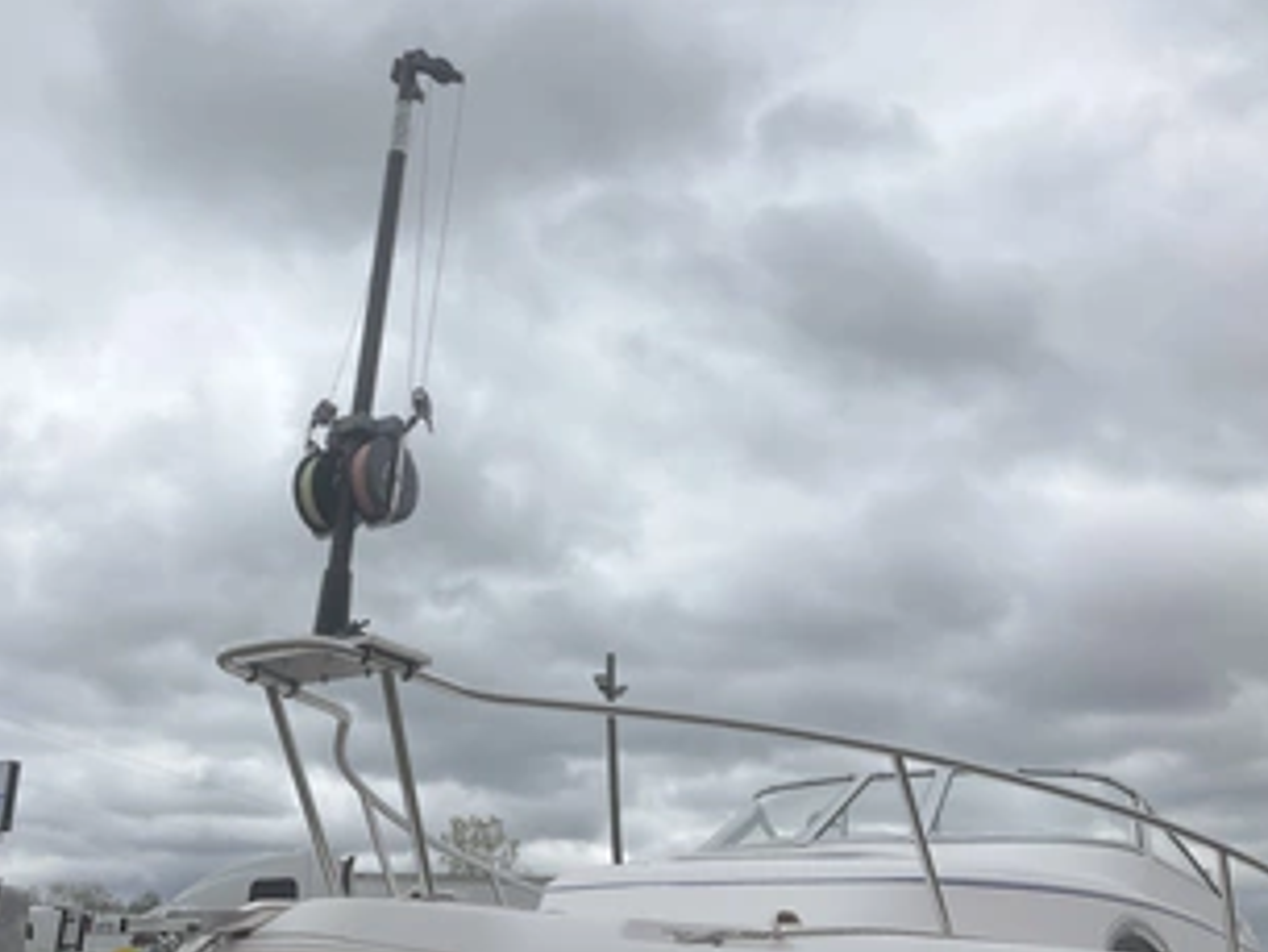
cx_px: 528
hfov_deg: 48.8
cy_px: 449
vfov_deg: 37.7
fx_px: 1393
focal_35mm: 38
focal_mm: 3
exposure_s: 1/3788
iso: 25
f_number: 1.8
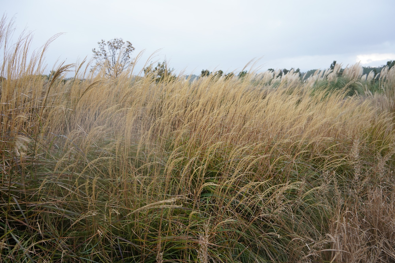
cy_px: 132
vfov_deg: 37.9
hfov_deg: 54.4
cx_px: 198
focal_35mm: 35
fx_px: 384
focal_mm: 35
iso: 1250
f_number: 10
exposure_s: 1/100
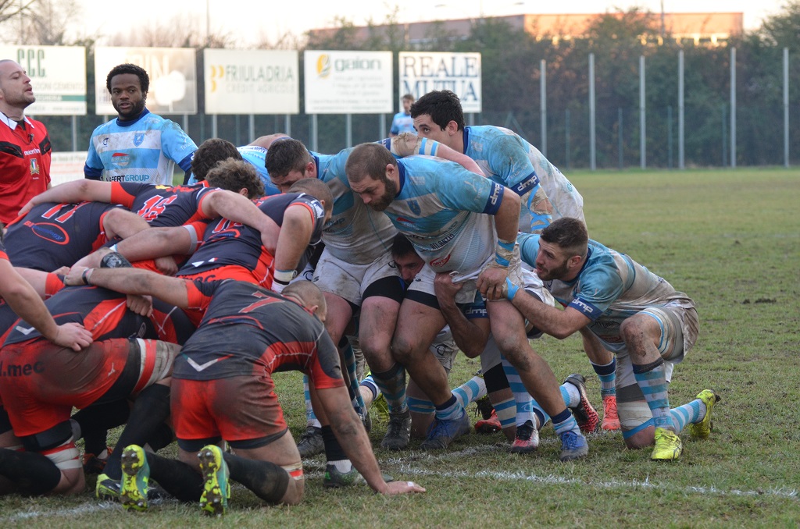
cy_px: 264
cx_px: 400
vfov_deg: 7.9
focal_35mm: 174
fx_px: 3858
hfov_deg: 11.8
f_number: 4.8
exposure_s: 1/250
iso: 1000
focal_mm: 116
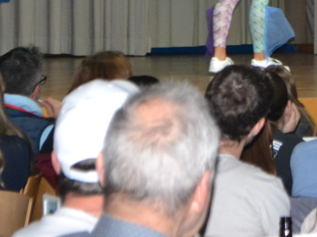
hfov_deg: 8.4
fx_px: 2155
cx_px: 337
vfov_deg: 6.3
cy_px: -74
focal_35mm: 235
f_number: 5.6
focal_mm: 55
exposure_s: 1/60
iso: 3200
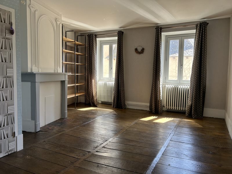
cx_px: 116
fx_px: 174
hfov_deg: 67.3
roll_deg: -0.8
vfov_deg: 53.1
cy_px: 87
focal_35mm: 26
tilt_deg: -4.5
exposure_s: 1/121
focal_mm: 5.7
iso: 64
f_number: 1.5
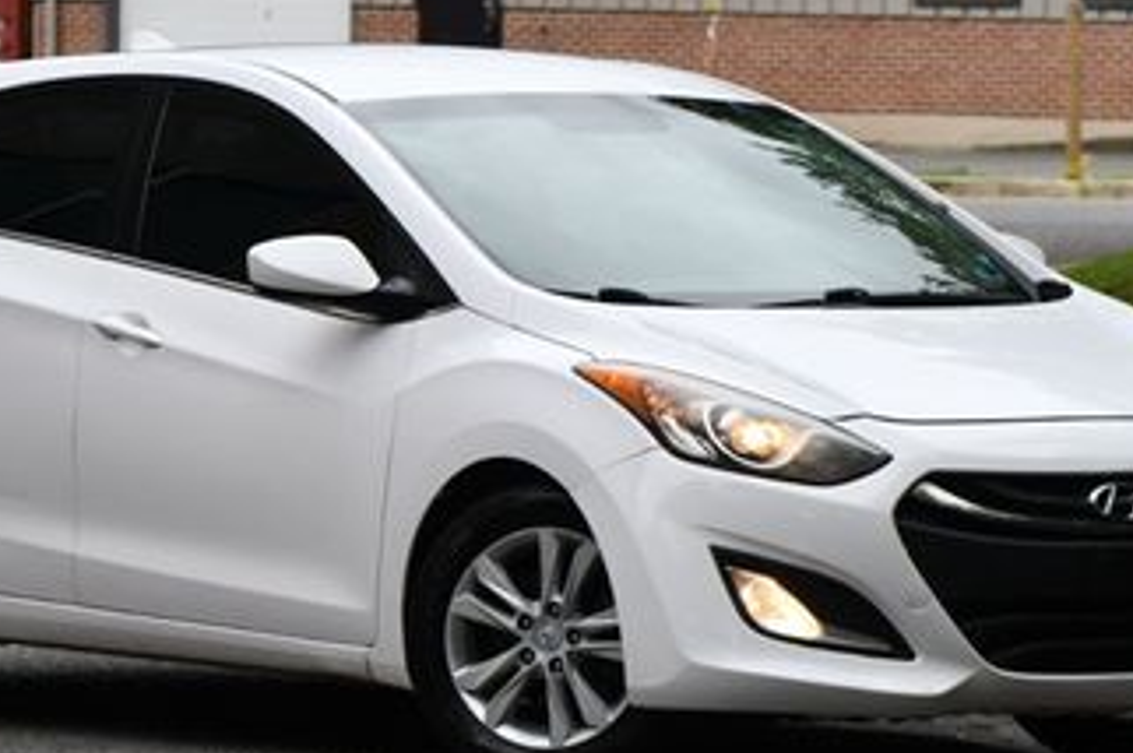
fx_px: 9180
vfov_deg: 4.7
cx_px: 507
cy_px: 144
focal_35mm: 292
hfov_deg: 7.1
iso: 160
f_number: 8
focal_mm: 98
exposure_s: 1/250
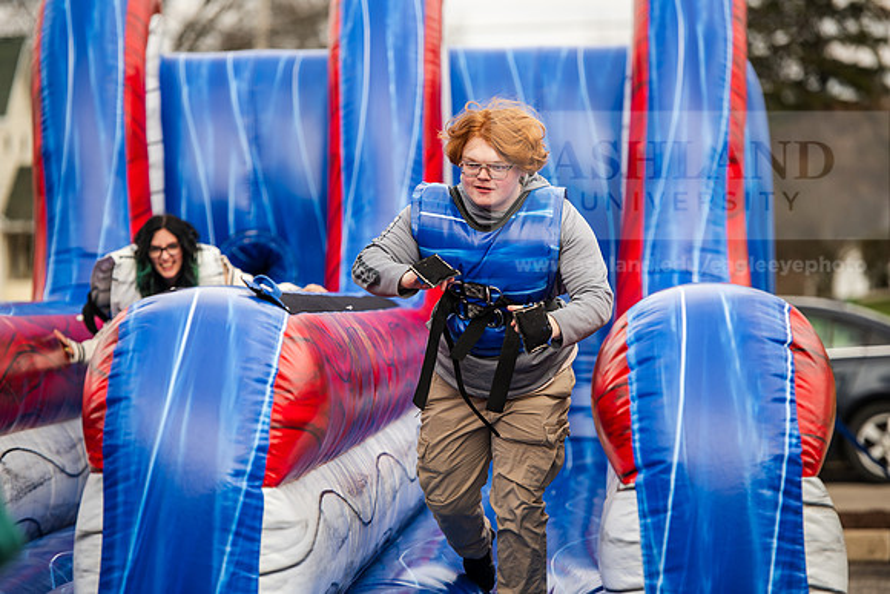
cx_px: 445
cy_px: 297
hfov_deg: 12.4
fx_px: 4080
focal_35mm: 165
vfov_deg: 8.3
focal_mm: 165
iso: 125
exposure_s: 1/800
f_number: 3.5
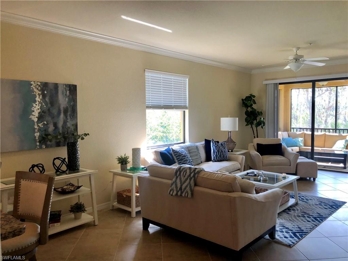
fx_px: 281
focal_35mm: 28
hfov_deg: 63.4
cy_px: 130
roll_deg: +1.9
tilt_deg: -3.5
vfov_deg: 49.7
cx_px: 174
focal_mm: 4
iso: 40
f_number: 1.8
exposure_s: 1/120
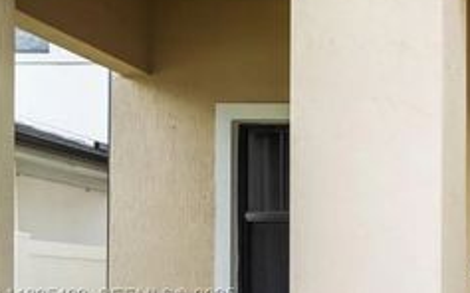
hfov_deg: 32.7
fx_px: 563
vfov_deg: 27.4
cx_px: 623
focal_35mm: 44
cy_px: 297
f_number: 14
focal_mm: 16
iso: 250
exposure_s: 1/4
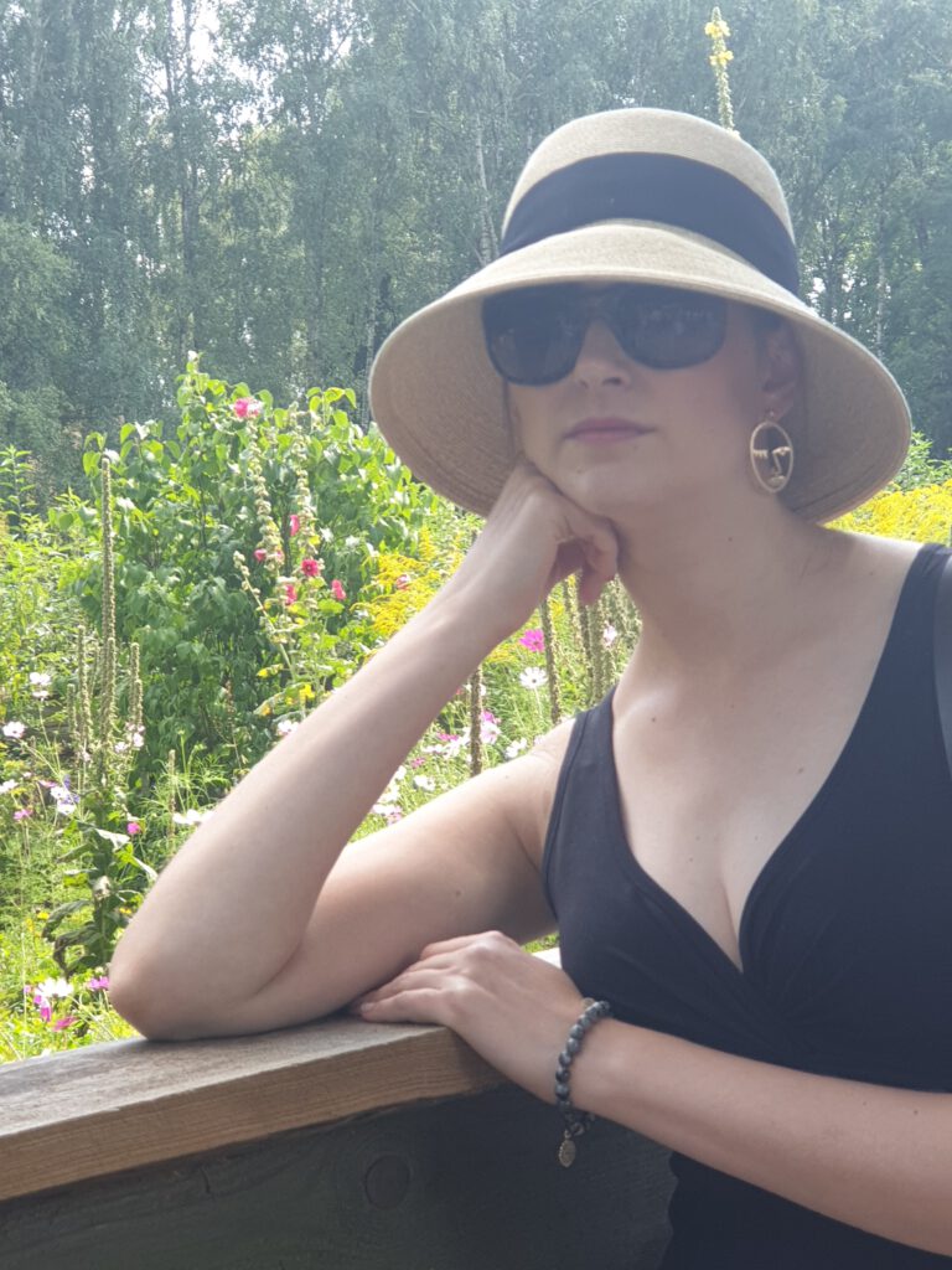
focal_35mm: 52
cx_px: 476
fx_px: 1907
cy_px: 635
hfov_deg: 28.0
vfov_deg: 36.8
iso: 32
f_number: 2.4
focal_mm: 6
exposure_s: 1/100
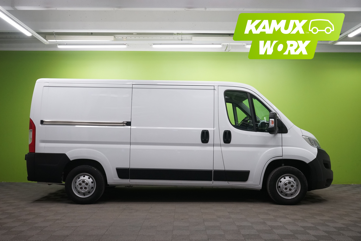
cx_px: 180
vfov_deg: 40.0
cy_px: 120
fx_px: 331
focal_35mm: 33
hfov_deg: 57.2
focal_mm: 33
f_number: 9
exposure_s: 1/25
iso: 2000
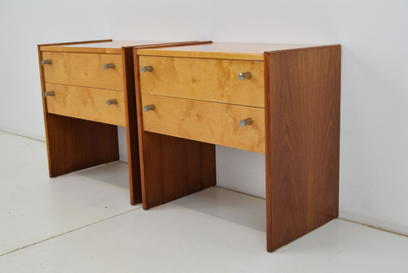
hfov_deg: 41.1
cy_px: 136
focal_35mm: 48
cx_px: 204
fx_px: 544
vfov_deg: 28.1
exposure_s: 1/250
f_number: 8
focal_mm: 32
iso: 1600
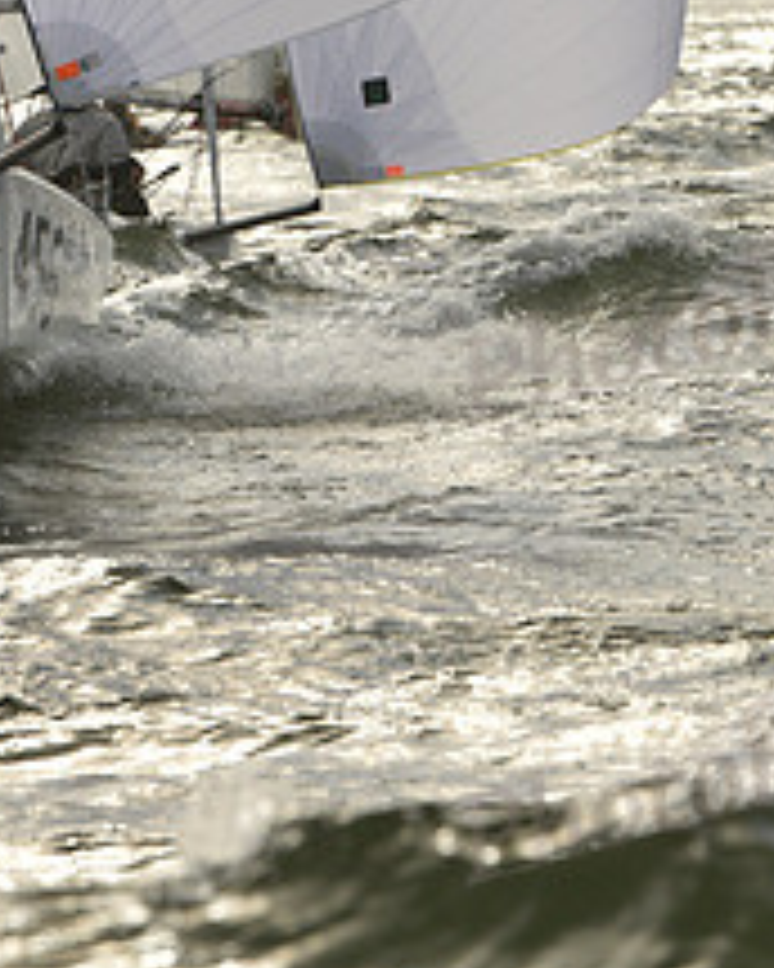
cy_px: 137
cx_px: 230
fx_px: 29007
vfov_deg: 1.9
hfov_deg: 1.5
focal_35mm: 1013
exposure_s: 1/1250
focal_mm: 400
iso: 320
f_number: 9
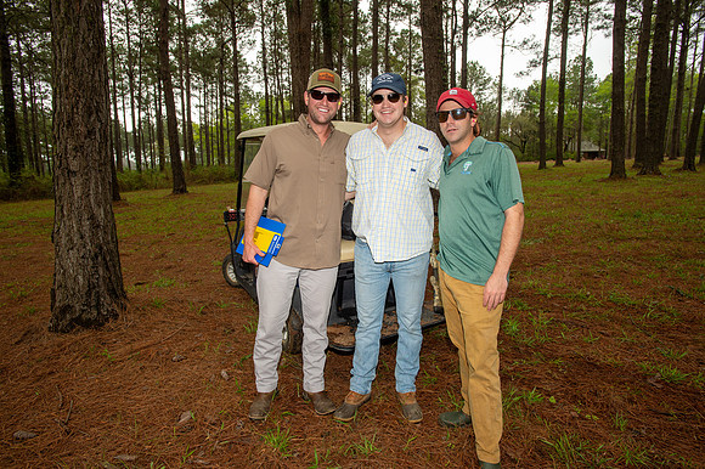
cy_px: 234
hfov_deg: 84.0
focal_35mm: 20
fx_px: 391
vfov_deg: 61.9
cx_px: 352
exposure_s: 1/125
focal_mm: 20
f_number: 7.1
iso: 125
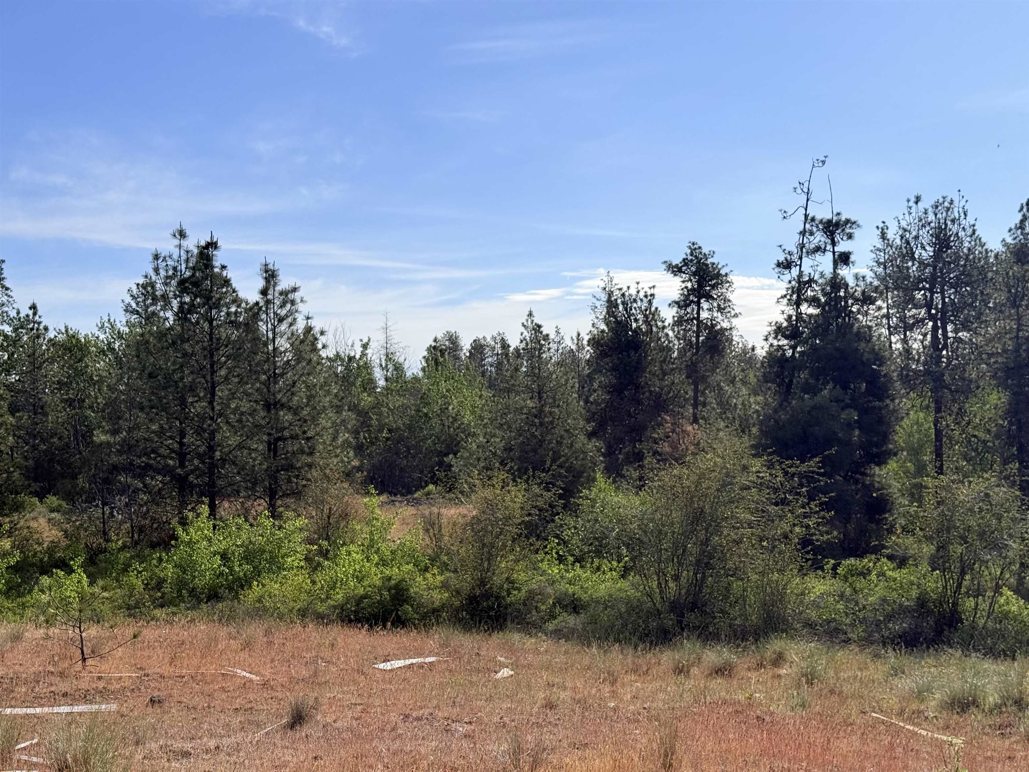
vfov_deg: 30.3
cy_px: 386
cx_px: 514
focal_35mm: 48
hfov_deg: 39.7
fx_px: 1427
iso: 80
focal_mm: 6.76
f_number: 1.78
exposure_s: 1/9901
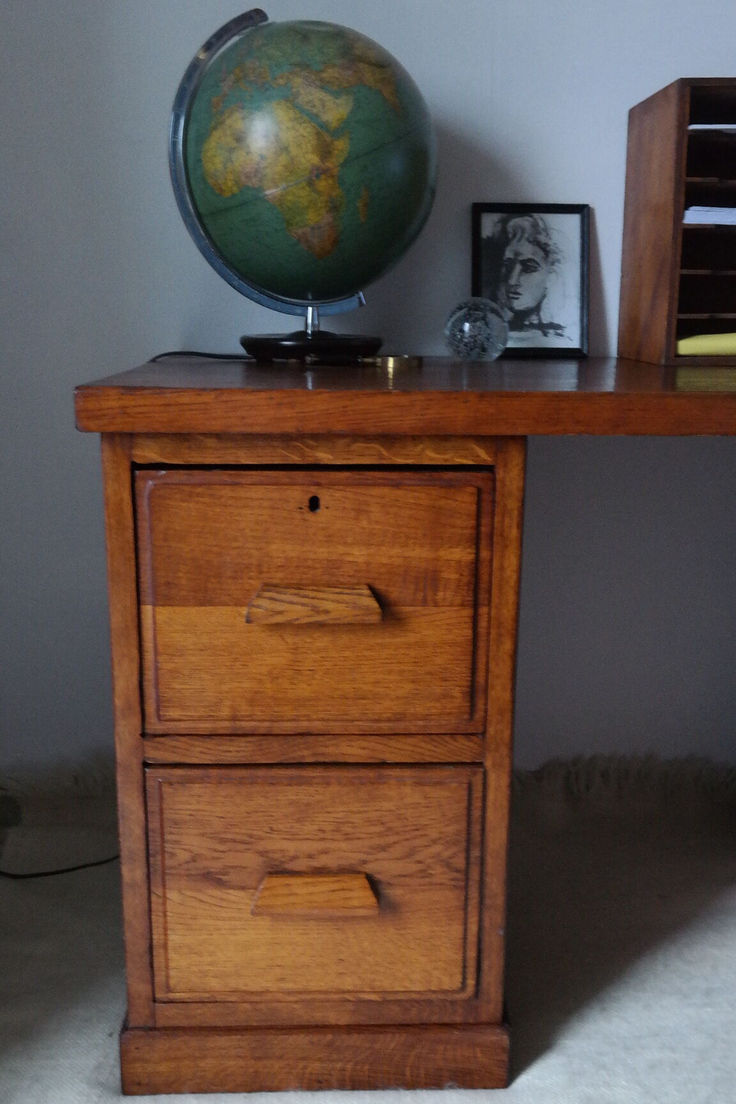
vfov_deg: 53.1
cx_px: 368
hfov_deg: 36.9
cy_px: 552
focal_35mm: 36
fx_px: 1104
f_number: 5.6
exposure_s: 1/30
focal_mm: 24
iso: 3200
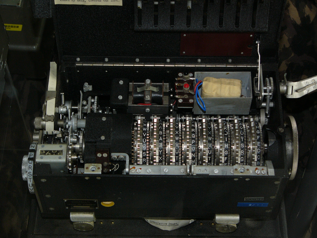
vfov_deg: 19.6
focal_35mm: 75
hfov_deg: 26.0
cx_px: 158
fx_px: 687
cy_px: 119
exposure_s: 1/80
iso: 100
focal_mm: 12.5
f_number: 2.8
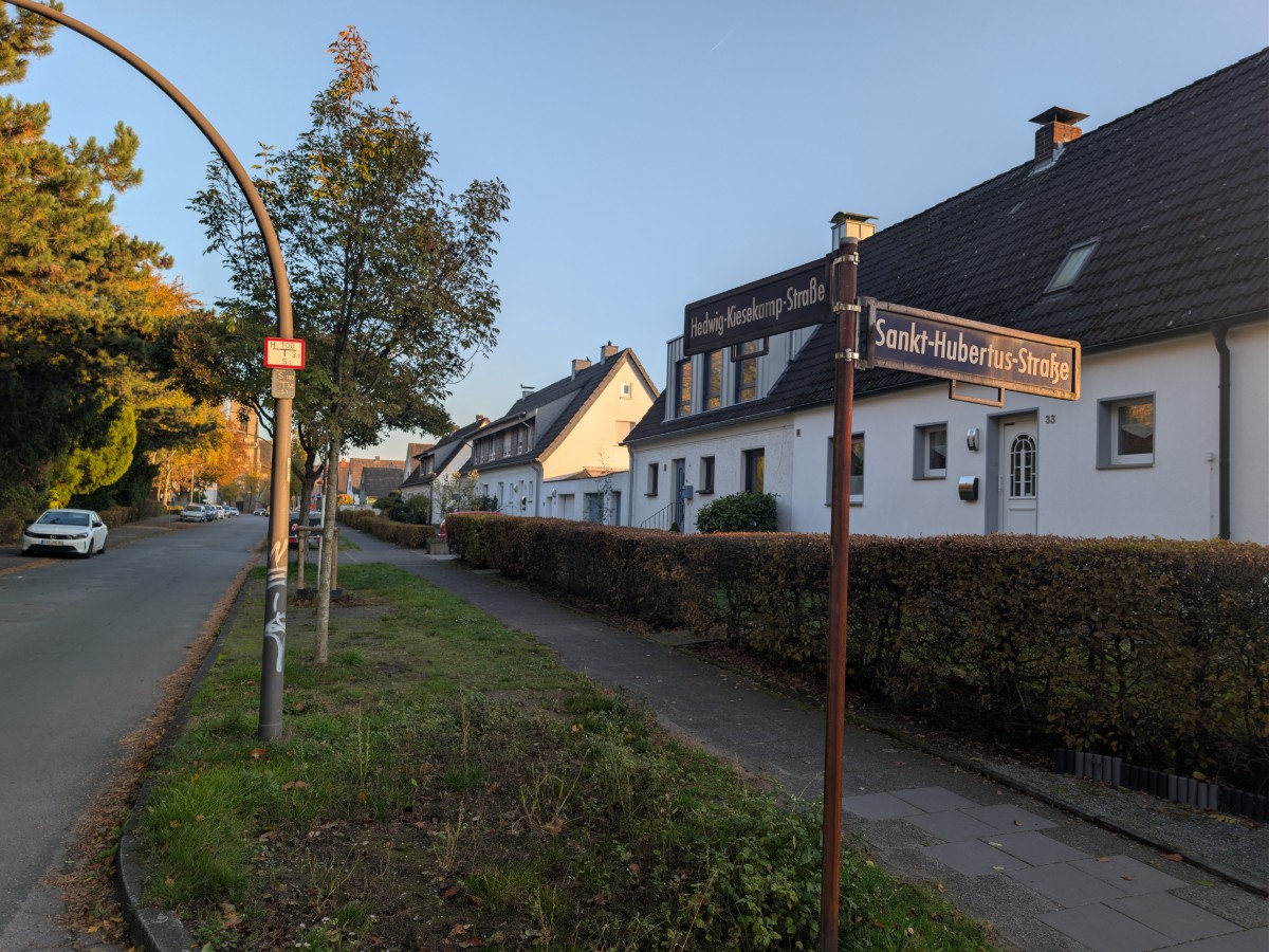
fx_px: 880
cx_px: 634
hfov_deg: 71.6
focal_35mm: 24
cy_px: 476
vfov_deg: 56.8
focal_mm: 6.9
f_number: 1.68
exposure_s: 1/322
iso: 20
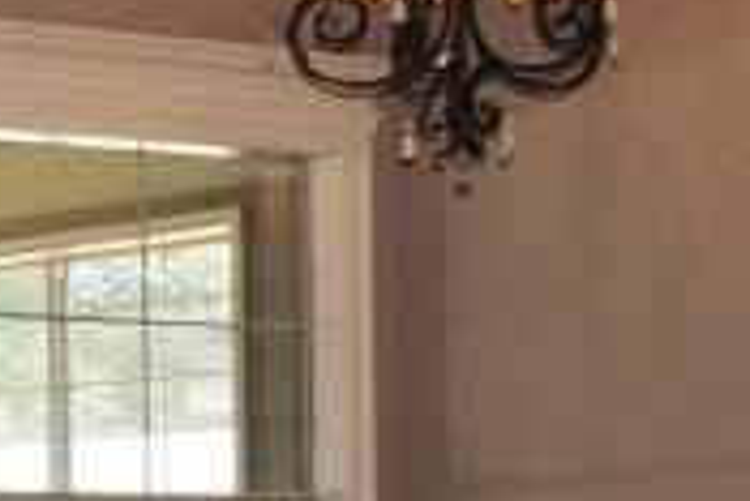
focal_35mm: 199
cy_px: 707
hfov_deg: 10.2
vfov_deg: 6.8
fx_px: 4155
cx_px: -69
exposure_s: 1/60
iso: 200
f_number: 4.5
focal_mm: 29
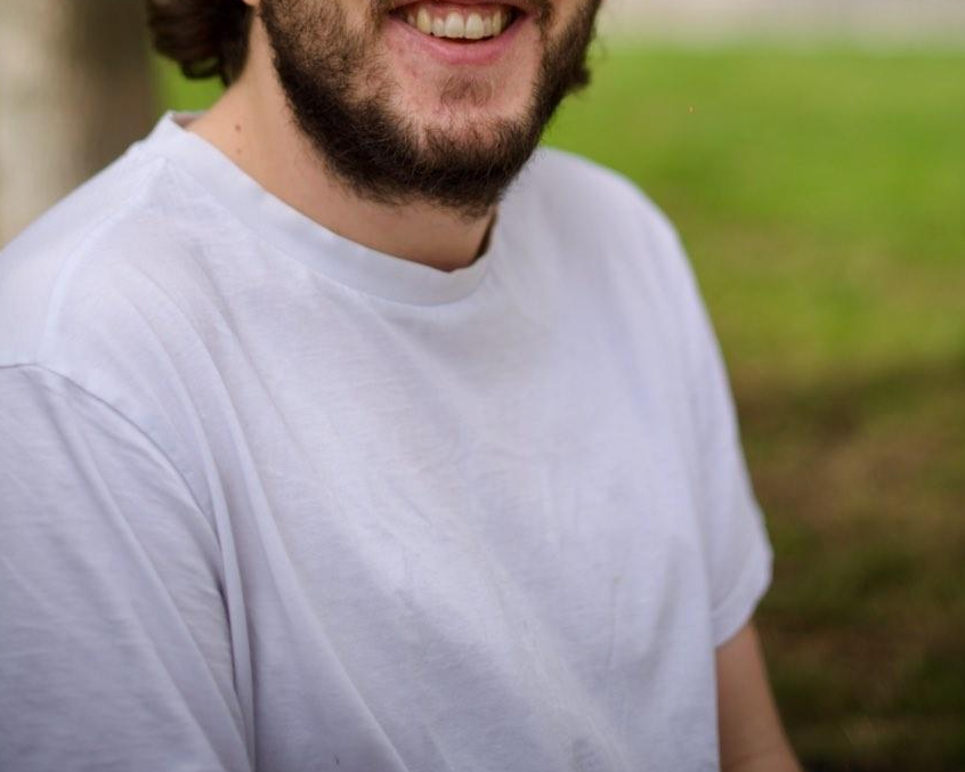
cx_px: 481
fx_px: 2028
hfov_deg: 26.8
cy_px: 96
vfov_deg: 21.2
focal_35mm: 71
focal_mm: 50
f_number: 1.8
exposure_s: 1/1000
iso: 31
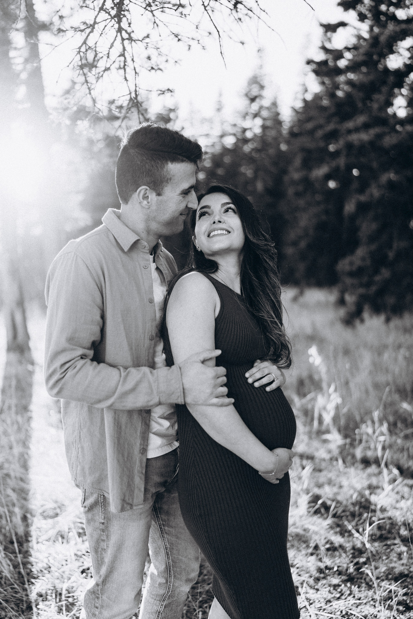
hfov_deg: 37.9
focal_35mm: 35
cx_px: 206
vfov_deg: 54.4
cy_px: 310
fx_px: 602
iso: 250
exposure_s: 1/2500
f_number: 1.4
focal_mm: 35
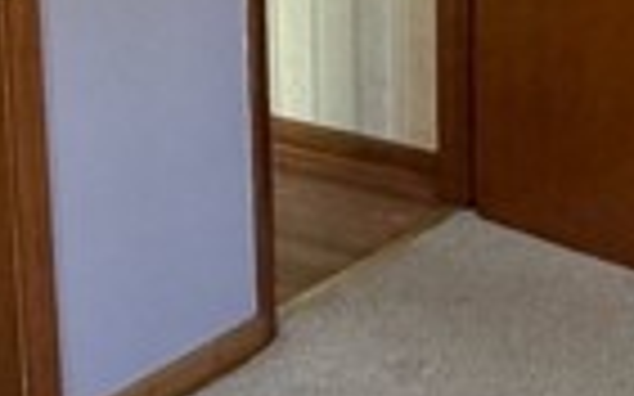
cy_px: -94
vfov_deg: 11.8
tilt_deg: -10.9
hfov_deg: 19.1
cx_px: 526
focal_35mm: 108
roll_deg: +1.0
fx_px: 1865
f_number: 2.2
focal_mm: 2.22
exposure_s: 1/97
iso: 320
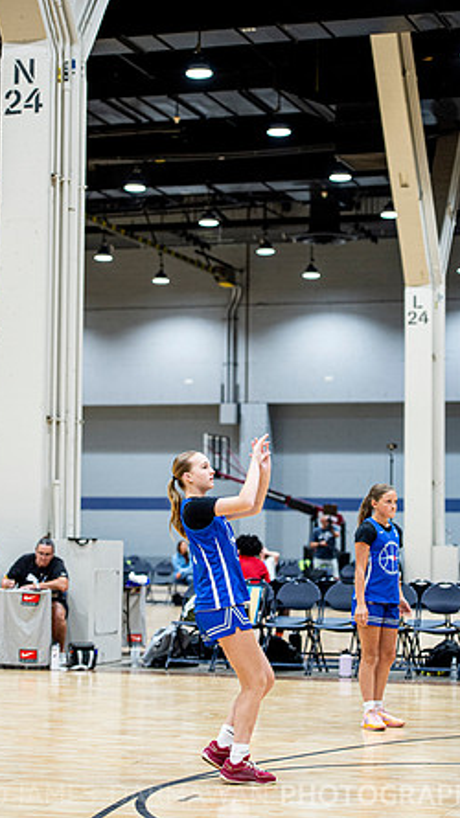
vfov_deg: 23.7
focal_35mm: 90
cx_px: 235
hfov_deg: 13.4
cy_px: 408
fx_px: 1953
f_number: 2.8
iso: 2500
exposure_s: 1/320
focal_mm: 85
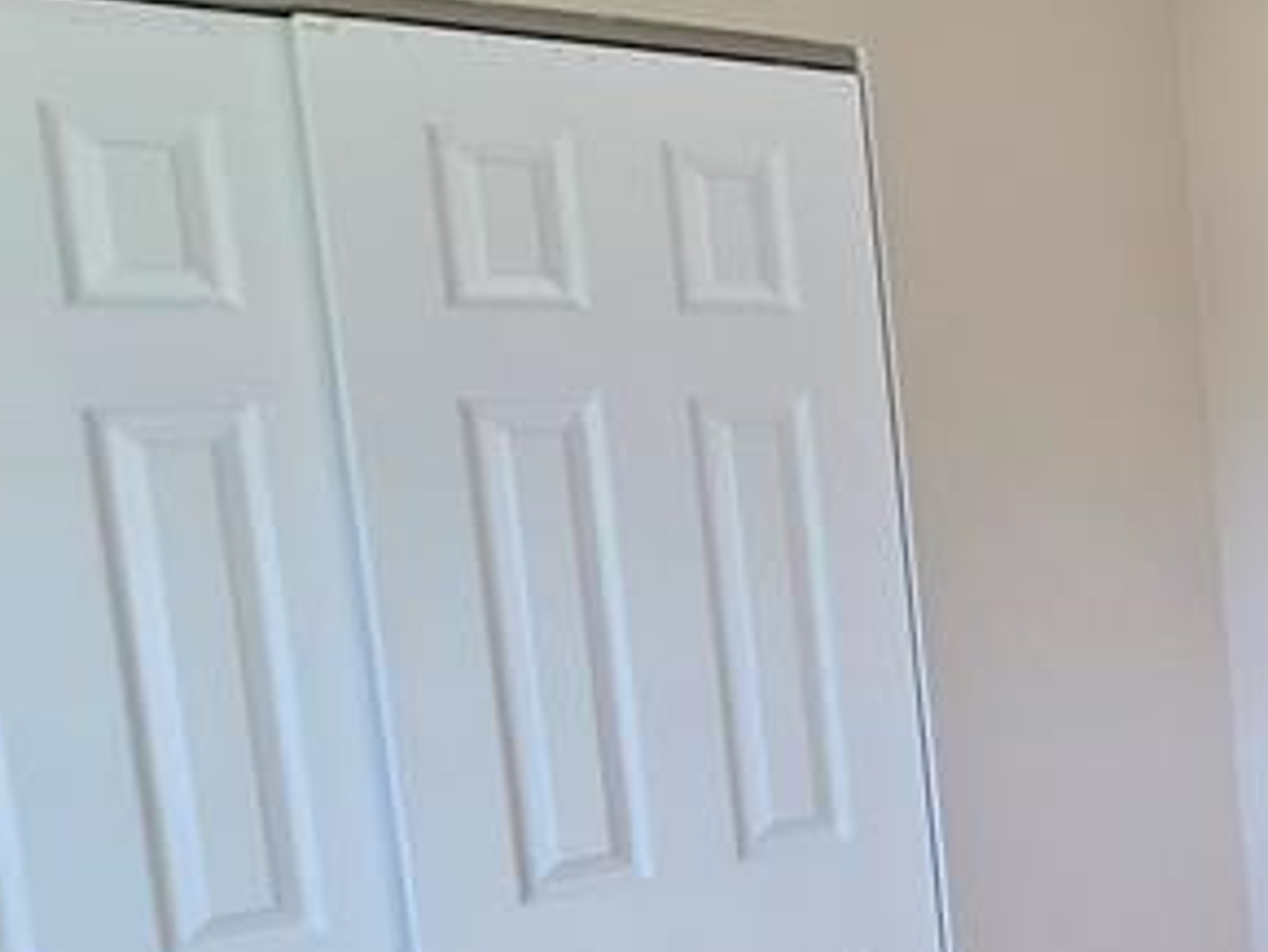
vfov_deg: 31.2
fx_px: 1686
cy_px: 667
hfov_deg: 31.1
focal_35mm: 46
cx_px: 1685
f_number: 2.2
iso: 320
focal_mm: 2.2
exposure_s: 1/120
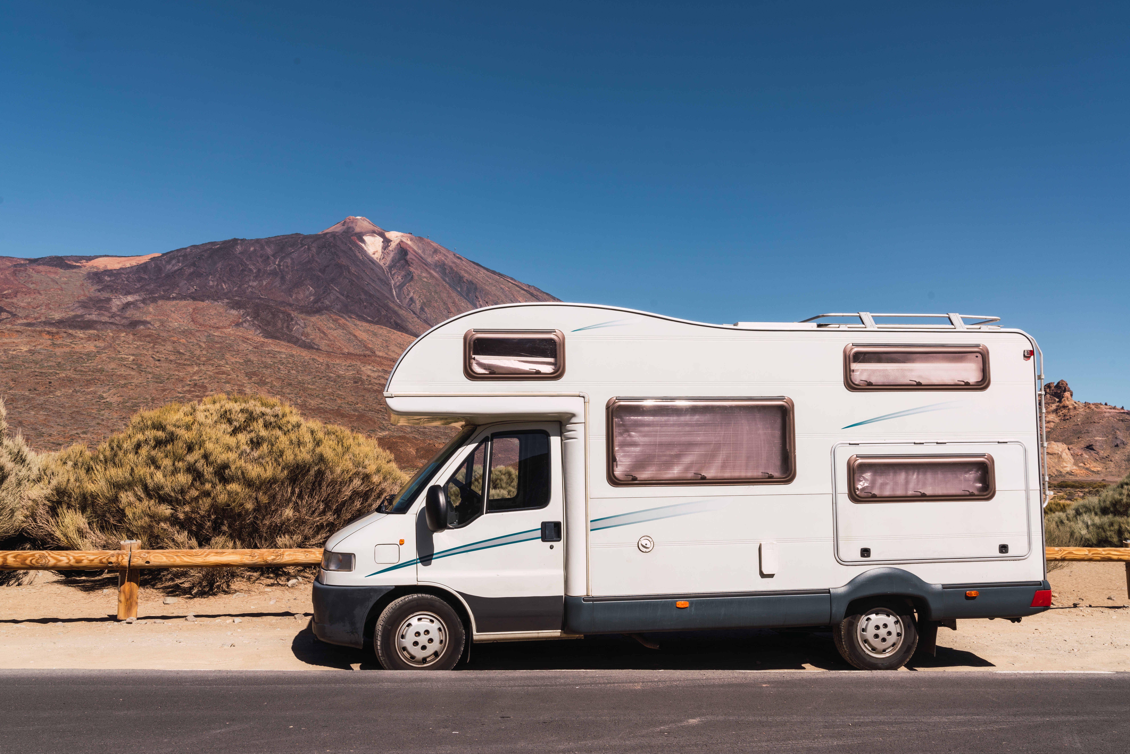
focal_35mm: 32
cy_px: 377
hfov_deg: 58.7
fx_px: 1005
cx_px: 565
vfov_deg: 41.1
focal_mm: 32
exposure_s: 1/160
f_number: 13
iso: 100
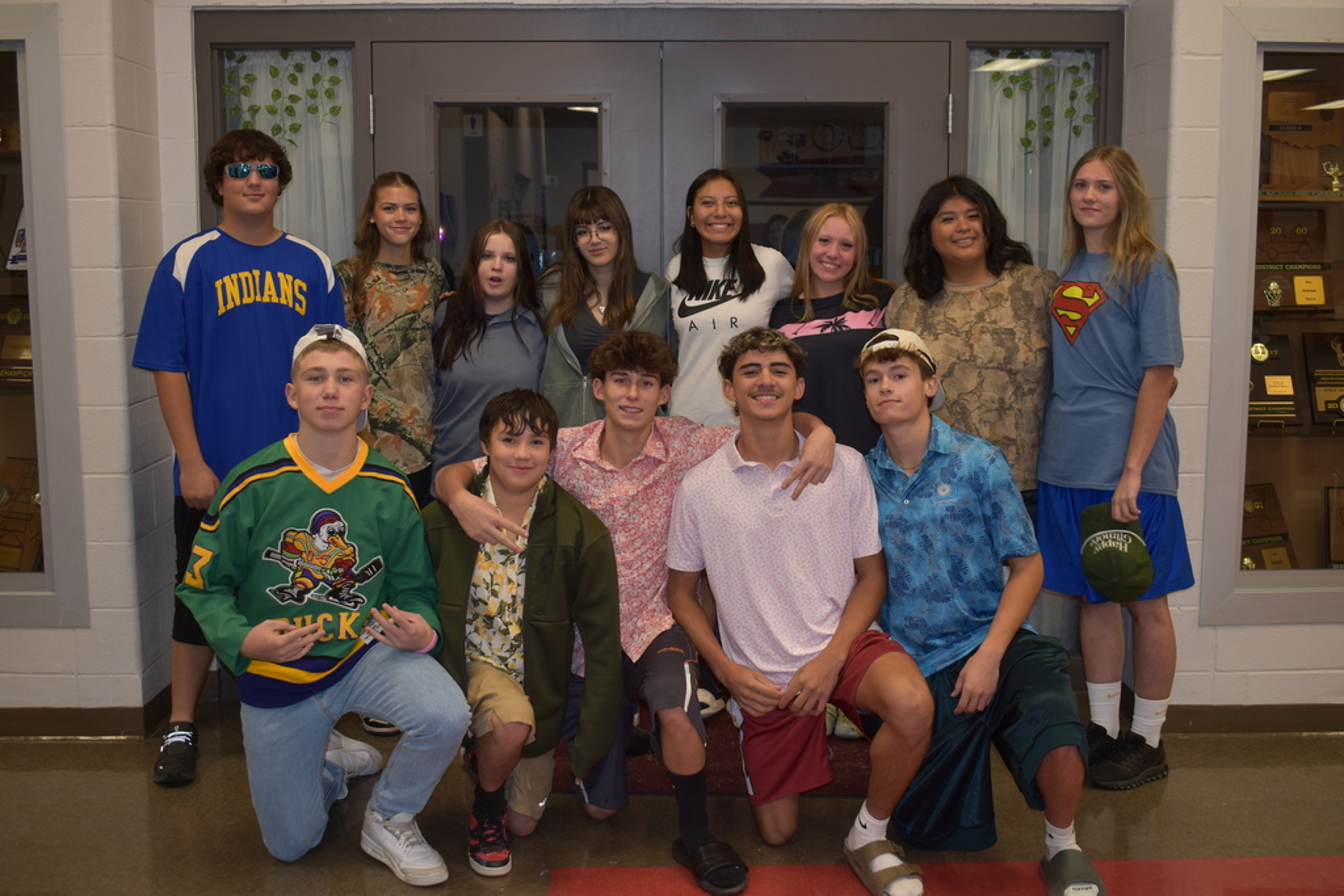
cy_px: 448
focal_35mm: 39
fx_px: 1456
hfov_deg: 49.5
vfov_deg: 34.2
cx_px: 672
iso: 200
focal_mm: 26
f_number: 4
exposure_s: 1/30
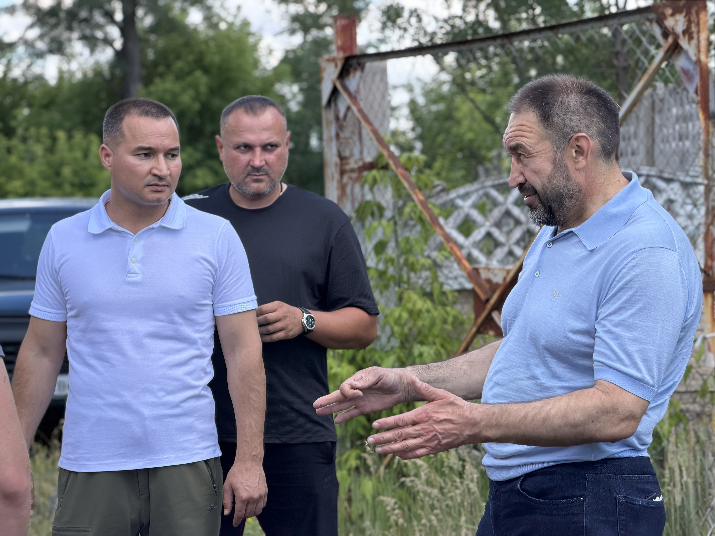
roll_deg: +1.1
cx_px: 358
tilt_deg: -0.9
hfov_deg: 19.6
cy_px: 268
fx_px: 2066
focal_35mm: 100
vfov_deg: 14.8
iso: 50
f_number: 2.8
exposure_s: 1/201
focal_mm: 16.89
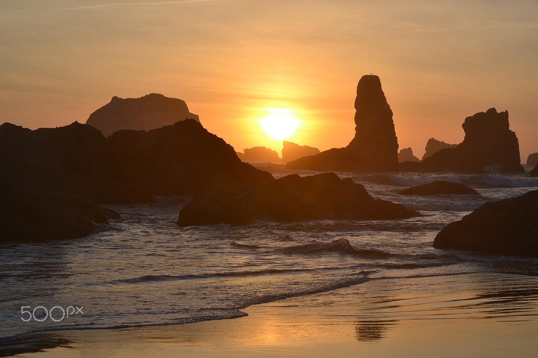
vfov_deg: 16.5
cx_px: 269
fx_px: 1233
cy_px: 179
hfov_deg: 24.6
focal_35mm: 82
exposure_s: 1/320
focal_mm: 55
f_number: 9
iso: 100
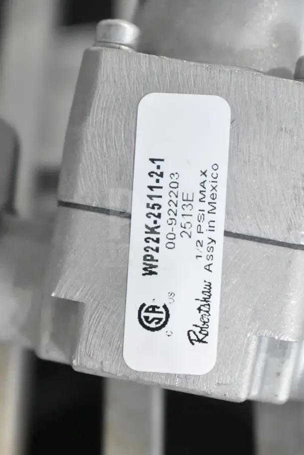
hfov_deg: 16.6
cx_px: 152
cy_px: 228
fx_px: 1044
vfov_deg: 24.6
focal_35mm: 82
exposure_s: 1/100
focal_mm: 55
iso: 5000
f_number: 5.6
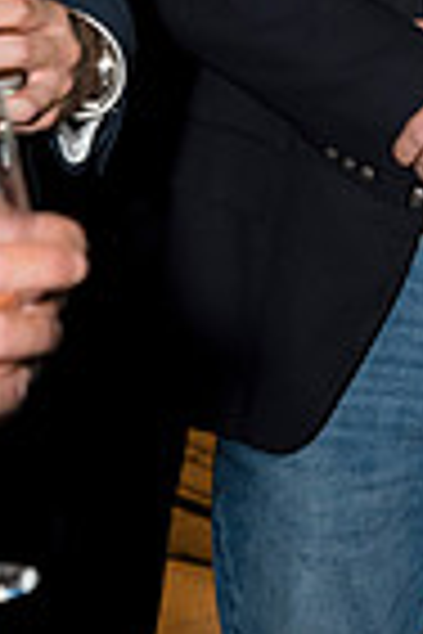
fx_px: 3948
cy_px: -306
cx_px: 472
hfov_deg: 6.1
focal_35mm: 224
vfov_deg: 9.0
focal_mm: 70
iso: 1250
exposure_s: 1/125
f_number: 5.6
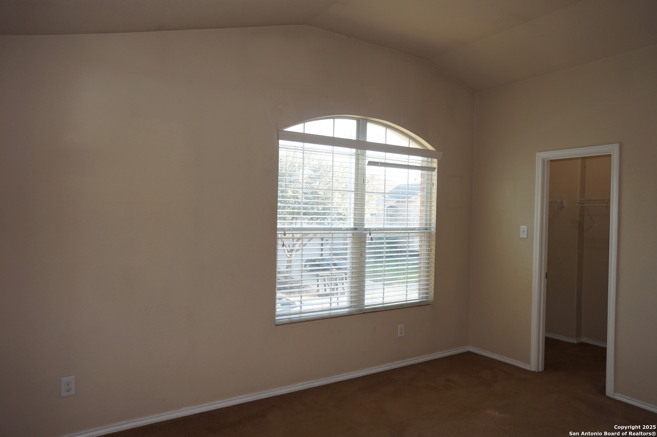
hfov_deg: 73.8
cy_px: 218
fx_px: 438
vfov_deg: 53.1
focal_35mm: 24
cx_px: 328
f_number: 4
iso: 160
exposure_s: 1/60
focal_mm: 16
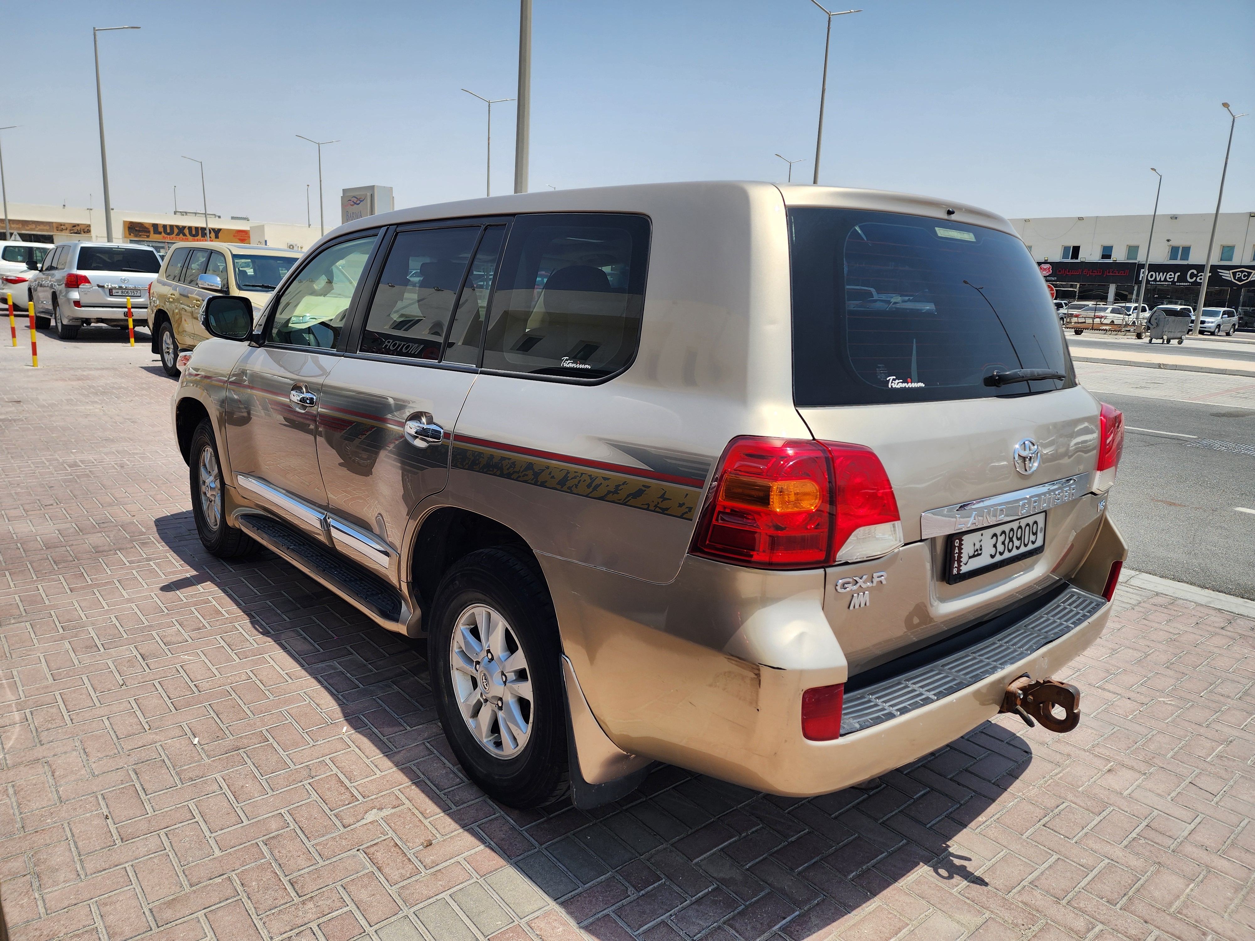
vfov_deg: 58.9
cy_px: 470
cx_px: 628
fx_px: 834
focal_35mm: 23
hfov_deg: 73.9
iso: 12
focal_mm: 6.4
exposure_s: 1/1096
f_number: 1.8
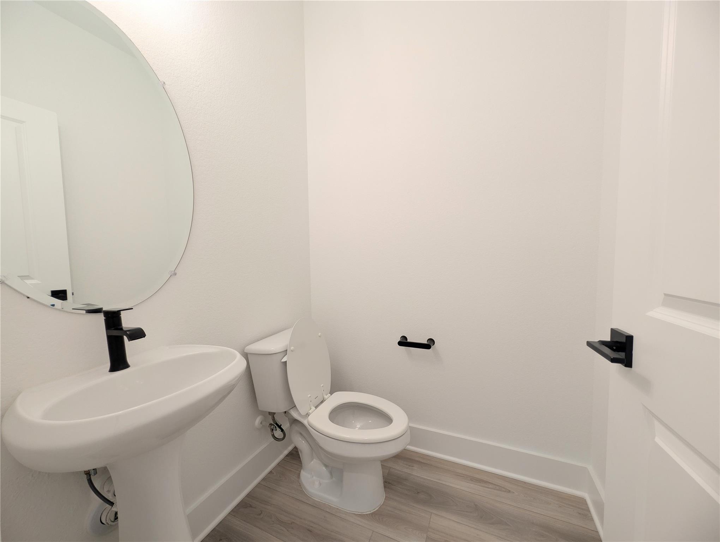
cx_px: 360
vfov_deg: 94.6
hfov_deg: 110.5
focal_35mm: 12
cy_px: 271
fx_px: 250
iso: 55
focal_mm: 2.02
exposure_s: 1/48.6
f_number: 1.7
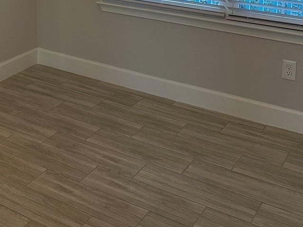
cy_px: -44
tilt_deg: -7.5
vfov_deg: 22.5
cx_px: 0
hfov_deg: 30.0
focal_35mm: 60
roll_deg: +0.2
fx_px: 525
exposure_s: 1/166
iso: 100
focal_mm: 6.86
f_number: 1.78
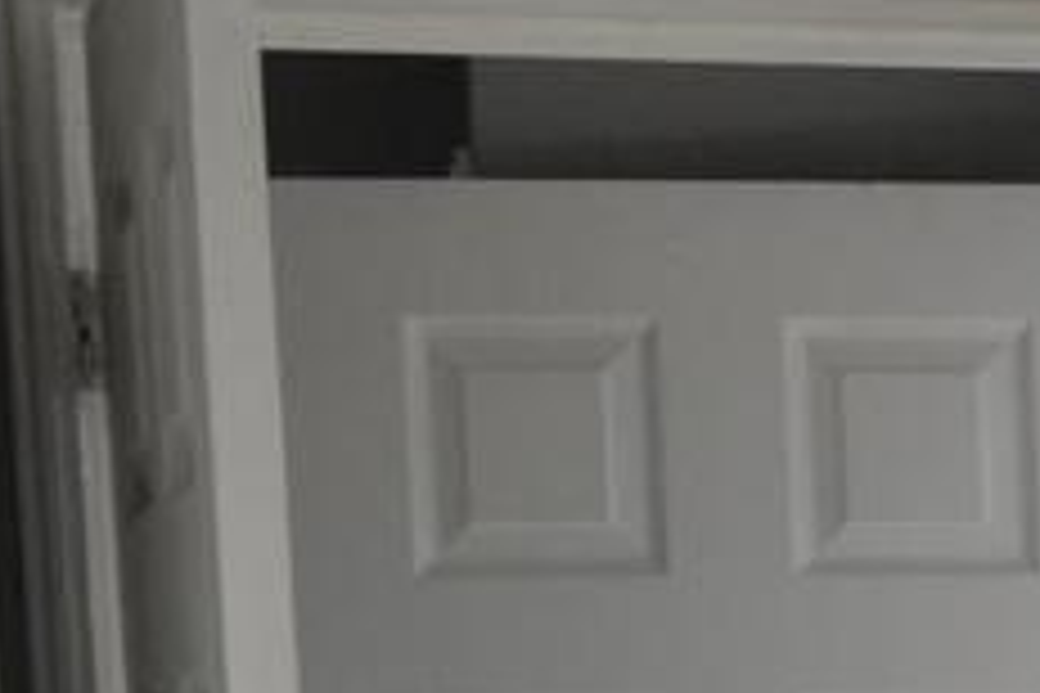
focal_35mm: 168
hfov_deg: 9.8
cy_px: 1458
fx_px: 4853
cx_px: 2971
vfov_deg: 7.8
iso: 400
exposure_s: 1/100
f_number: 5
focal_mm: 18
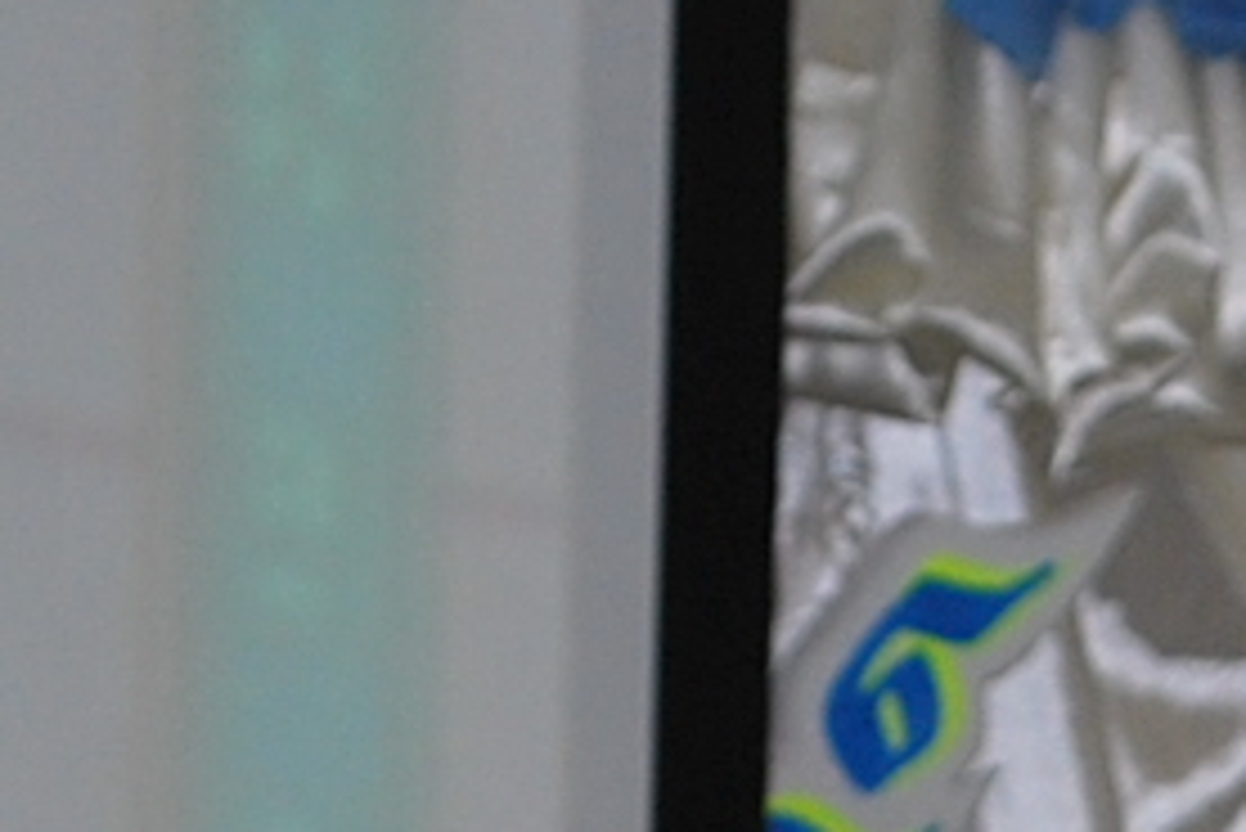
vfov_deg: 2.4
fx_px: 19963
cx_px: 1907
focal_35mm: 576
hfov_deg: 3.6
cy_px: 2635
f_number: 5.6
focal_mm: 55
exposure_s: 1/15
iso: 200
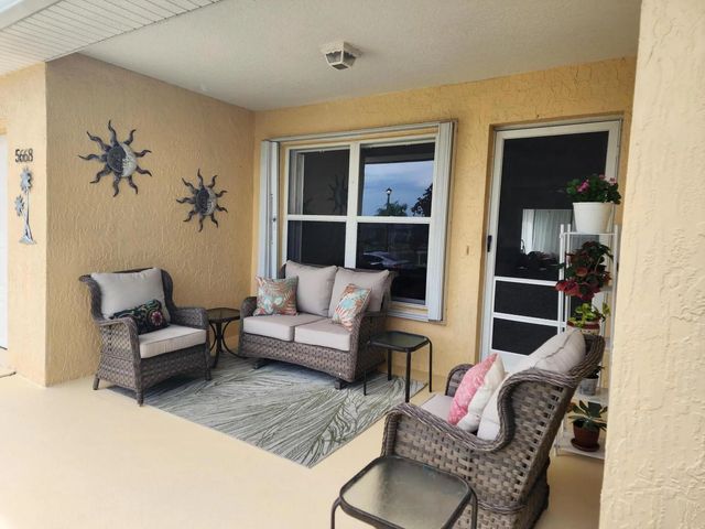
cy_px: 264
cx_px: 352
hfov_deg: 73.9
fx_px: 468
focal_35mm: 23
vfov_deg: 58.9
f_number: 1.8
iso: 12
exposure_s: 1/272
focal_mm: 6.4
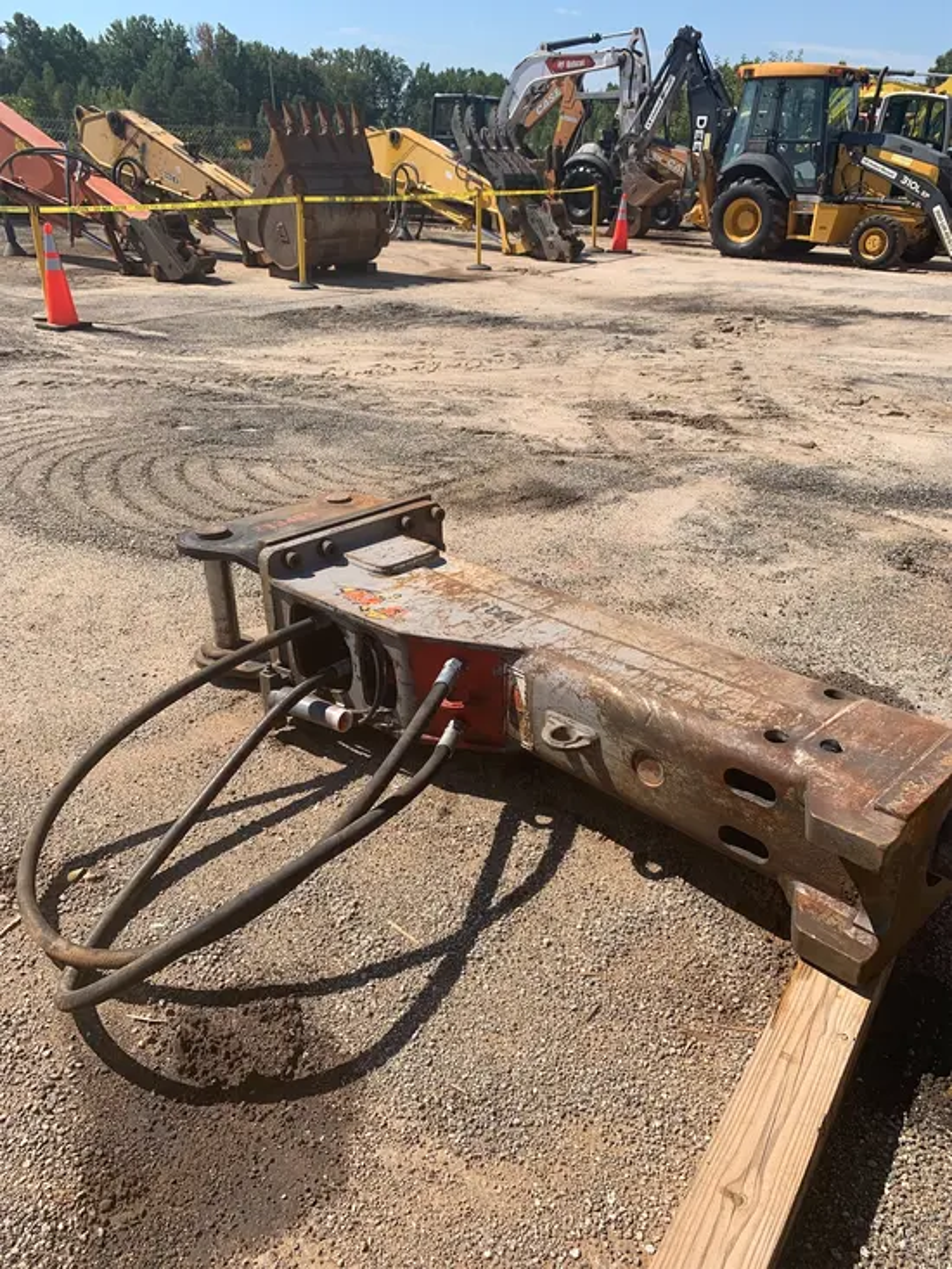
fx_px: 953
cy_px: 634
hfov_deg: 53.1
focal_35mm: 26
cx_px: 476
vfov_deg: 67.3
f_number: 1.8
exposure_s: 1/1992
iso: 25
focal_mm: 4.25
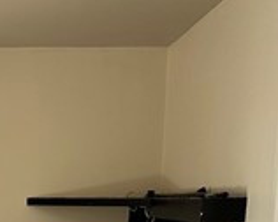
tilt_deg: -11.4
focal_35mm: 95
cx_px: -32
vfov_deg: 14.7
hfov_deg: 19.3
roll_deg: -0.6
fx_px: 781
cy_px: 365
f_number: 1.78
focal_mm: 6.86
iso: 100
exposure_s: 1/121
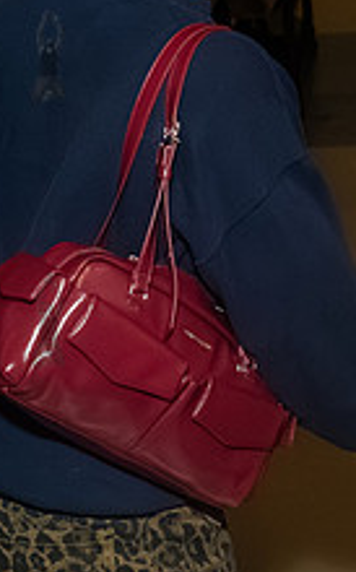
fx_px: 1634
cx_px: 383
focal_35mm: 105
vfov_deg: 19.8
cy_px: 215
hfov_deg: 12.2
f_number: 5
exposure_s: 1/400
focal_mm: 35
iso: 8000
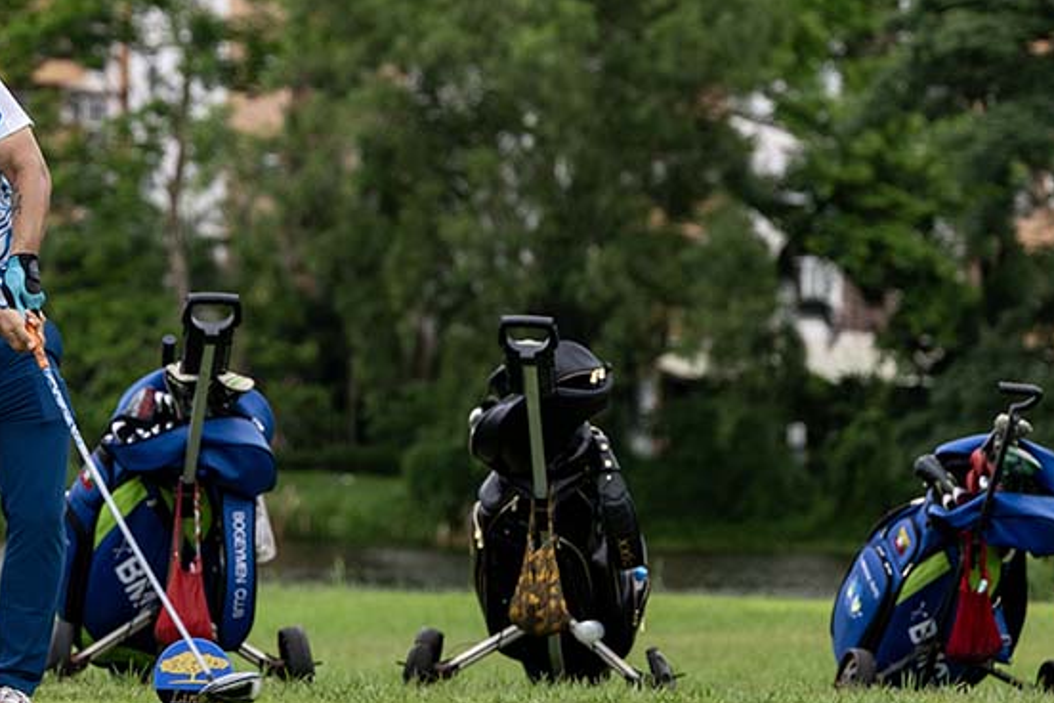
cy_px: 317
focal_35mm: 134
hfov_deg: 15.3
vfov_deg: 10.2
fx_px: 3923
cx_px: 376
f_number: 2.8
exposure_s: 1/3200
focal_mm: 77
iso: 320
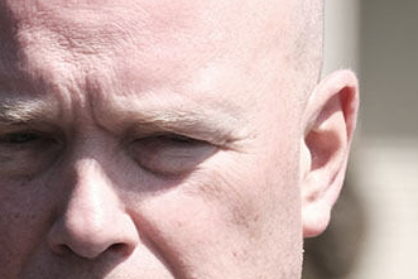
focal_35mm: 1068
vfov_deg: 1.3
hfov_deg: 1.9
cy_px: 181
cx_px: 63
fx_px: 12405
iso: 250
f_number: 9
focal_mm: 196.6
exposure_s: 1/250
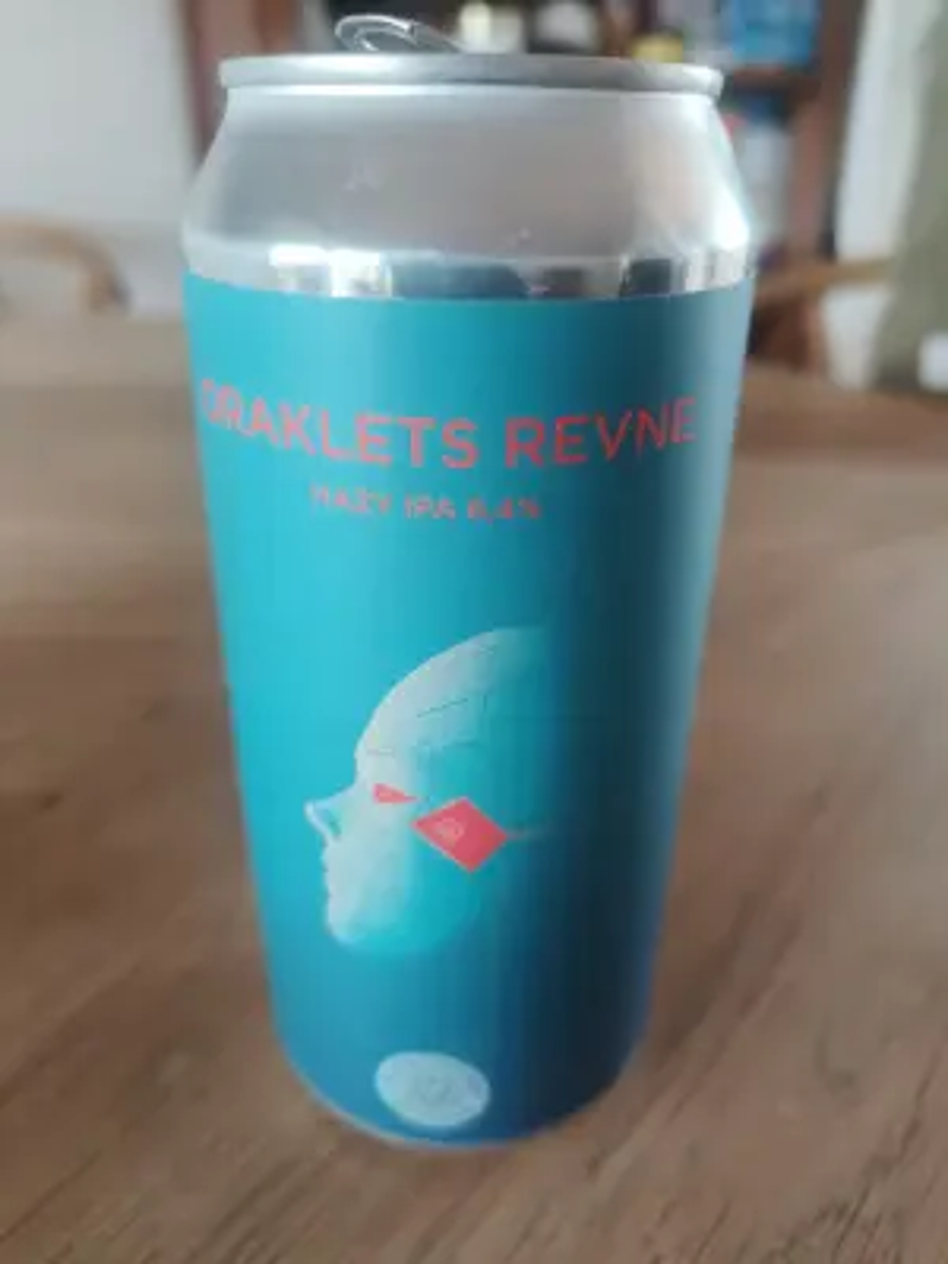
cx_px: 474
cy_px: 632
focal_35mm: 24
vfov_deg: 71.6
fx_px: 876
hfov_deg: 56.8
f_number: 3.2
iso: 200
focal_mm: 5.59
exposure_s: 1/50
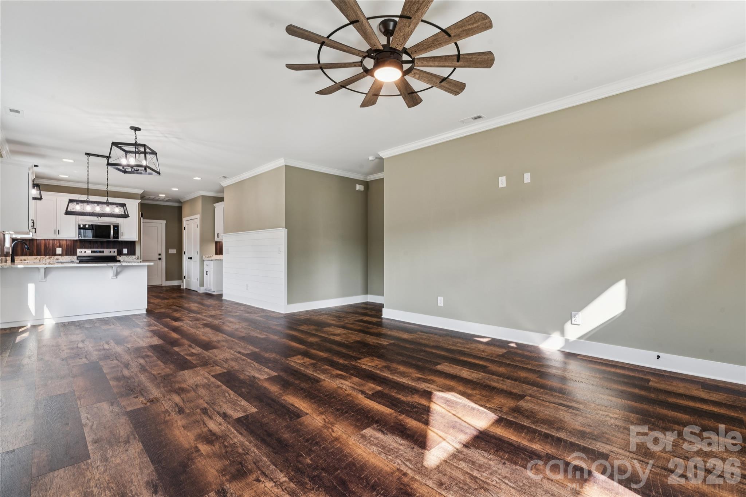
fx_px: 336
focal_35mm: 16
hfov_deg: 96.0
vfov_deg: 73.1
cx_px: 373
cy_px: 248
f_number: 13
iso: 100
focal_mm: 16.2
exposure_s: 1/4
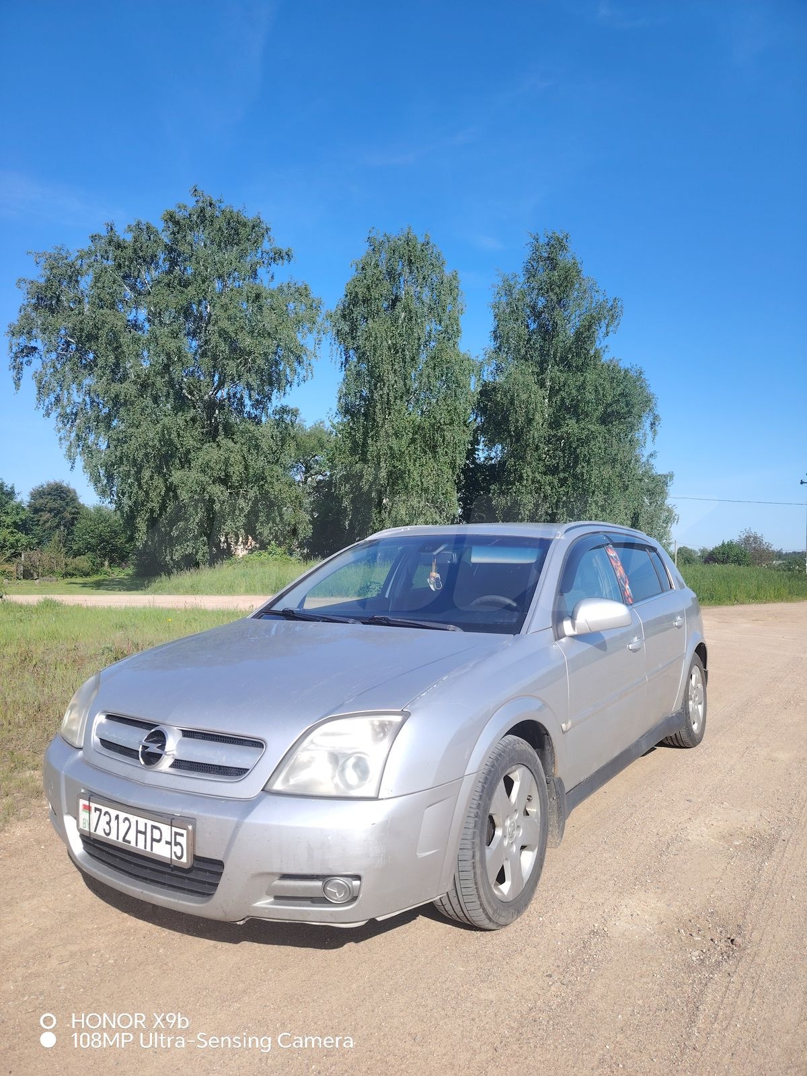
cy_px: 538
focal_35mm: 24
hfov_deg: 56.8
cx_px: 404
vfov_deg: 71.6
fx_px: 746
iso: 100
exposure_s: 1/649
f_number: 1.75
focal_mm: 5.25
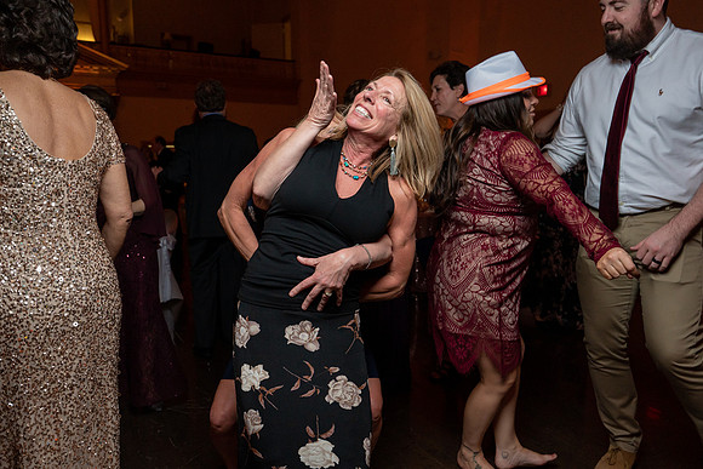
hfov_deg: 66.6
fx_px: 535
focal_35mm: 27
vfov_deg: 47.3
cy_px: 234
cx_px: 352
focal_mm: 27
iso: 2000
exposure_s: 1/200
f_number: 4
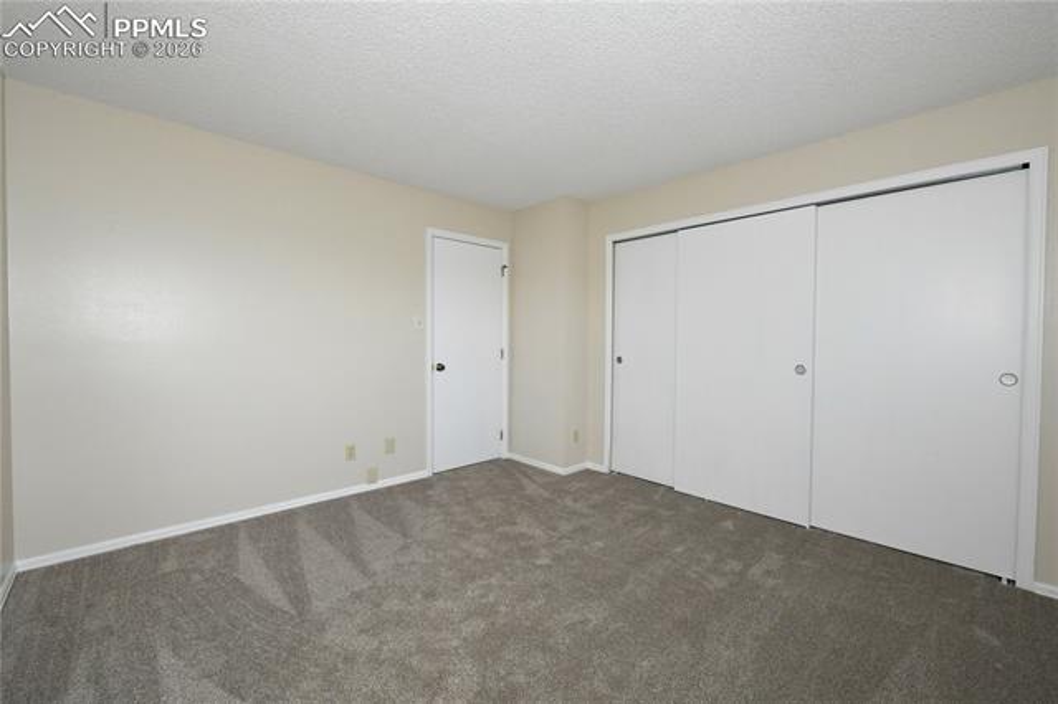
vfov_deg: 77.3
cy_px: 352
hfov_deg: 100.4
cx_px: 529
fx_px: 441
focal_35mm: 15
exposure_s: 1/160
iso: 1600
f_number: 10
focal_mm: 15
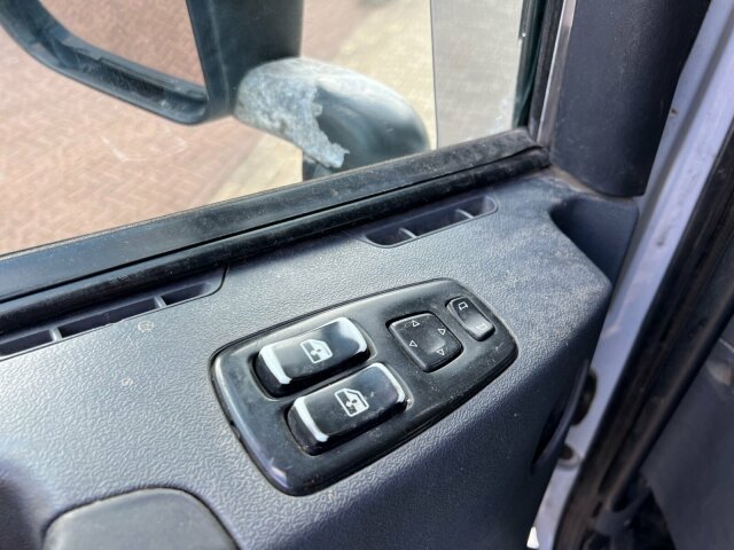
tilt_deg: -43.6
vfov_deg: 53.1
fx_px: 551
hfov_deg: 67.3
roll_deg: +0.7
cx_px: 367
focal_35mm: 26
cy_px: 275
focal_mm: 5.7
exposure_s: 1/121
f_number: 1.5
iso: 40
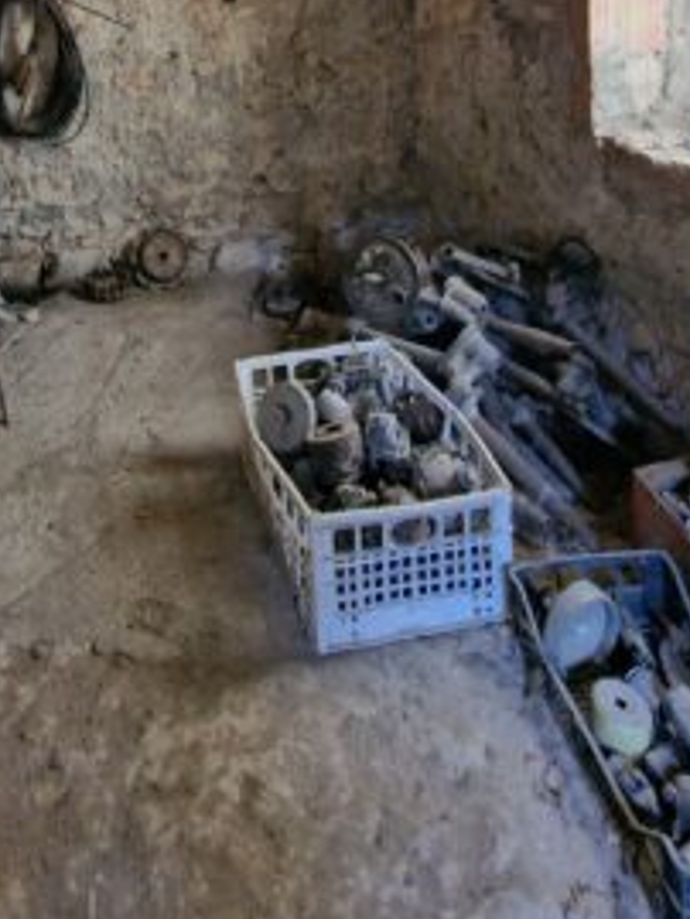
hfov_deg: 46.8
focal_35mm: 29
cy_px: -68
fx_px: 770
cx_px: 188
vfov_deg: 47.0
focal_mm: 2.2
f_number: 2.2
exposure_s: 1/33
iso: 500
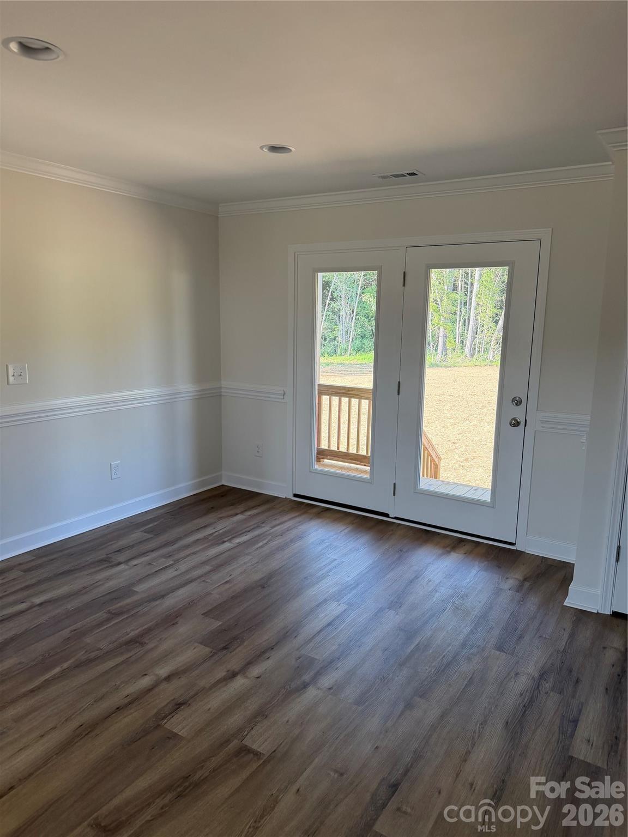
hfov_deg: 56.8
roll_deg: -1.2
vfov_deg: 71.6
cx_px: 314
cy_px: 418
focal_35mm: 24
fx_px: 581
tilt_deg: -9.6
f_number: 1.78
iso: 160
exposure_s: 1/211
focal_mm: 6.76
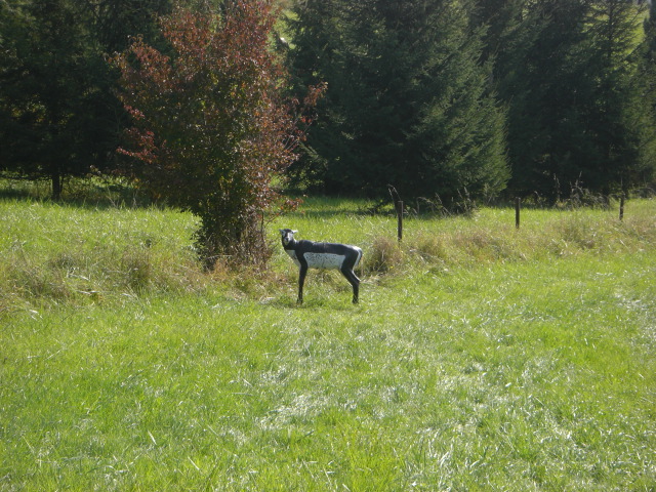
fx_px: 2520
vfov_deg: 11.1
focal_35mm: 133
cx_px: 328
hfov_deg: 14.8
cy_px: 246
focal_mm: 22.1
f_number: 4.4
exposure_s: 1/250
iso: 50
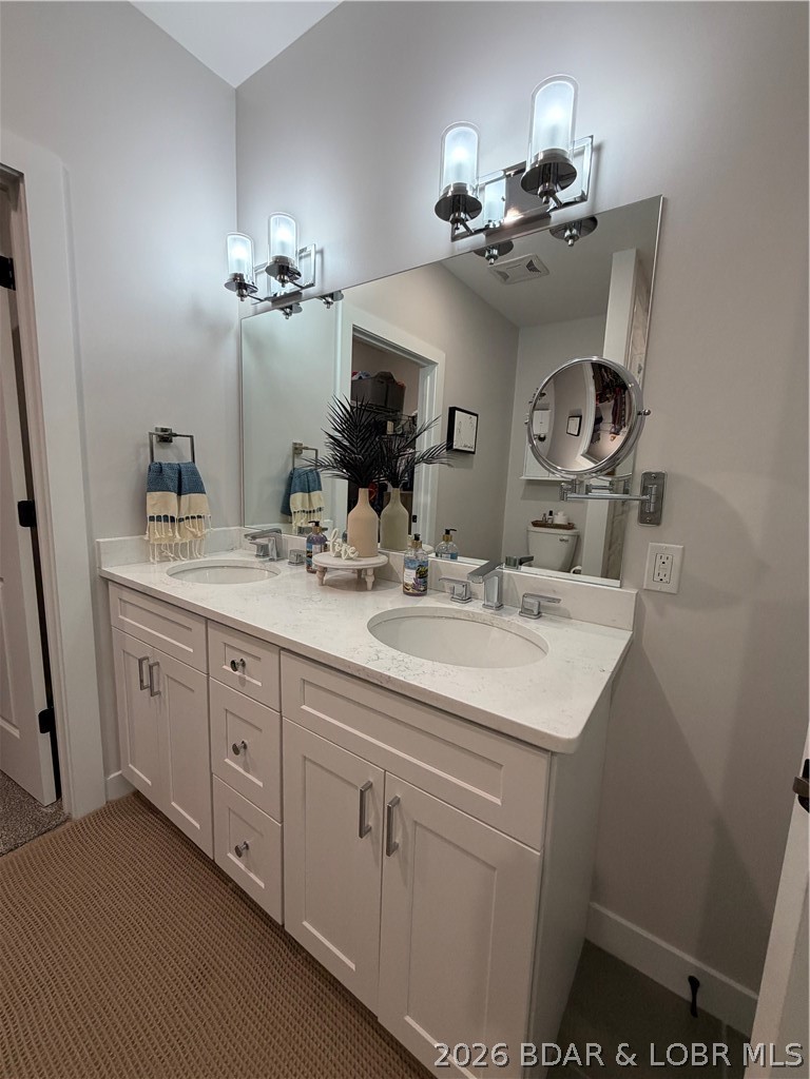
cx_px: 405
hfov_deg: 85.7
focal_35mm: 14
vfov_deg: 102.1
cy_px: 540
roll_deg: -2.5
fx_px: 437
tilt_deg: -7.4
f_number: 2.2
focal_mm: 2.22
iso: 160
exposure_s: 1/120
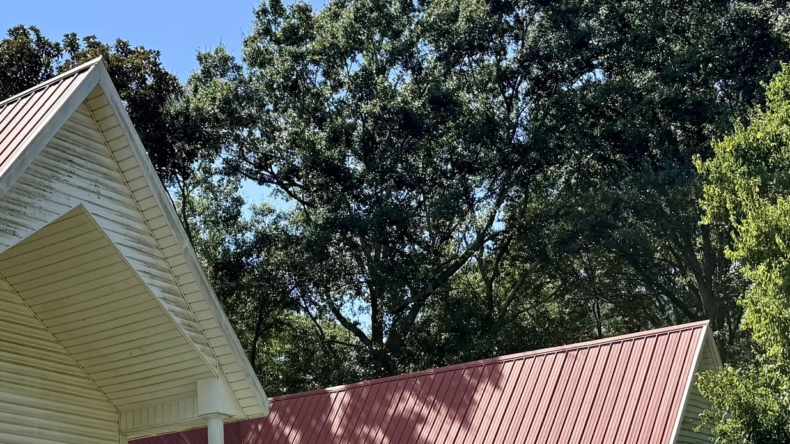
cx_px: 45
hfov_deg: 30.6
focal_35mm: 65
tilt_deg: +6.8
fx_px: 1361
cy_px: 495
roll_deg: +1.1
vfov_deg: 17.8
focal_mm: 6.76
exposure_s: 1/3425
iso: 80
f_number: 1.78
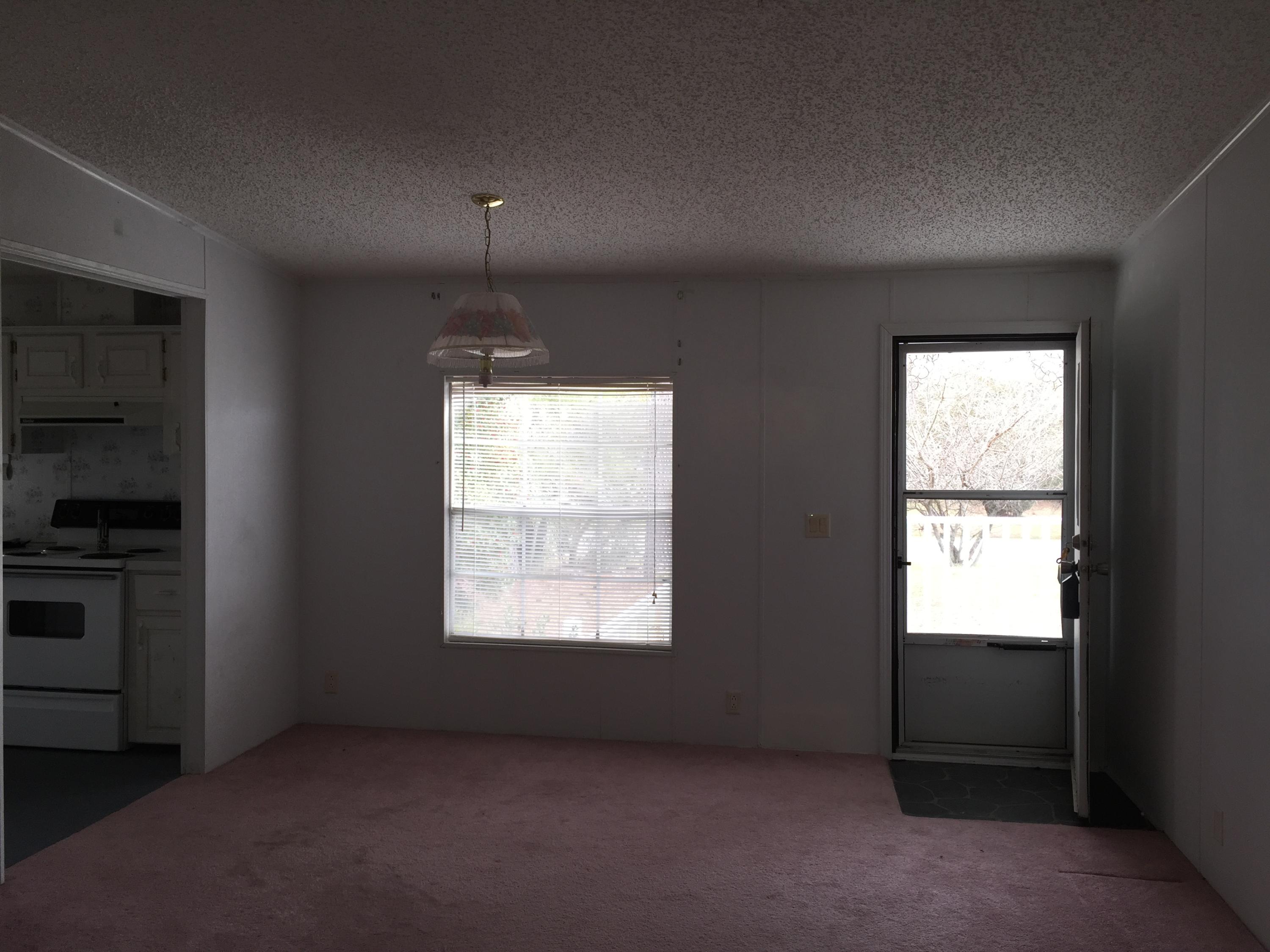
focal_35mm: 29
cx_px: 635
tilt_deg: -0.2
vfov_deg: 48.2
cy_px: 476
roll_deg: -1.1
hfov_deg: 61.7
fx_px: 1064
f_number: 2.2
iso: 32
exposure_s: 1/60
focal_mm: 4.15
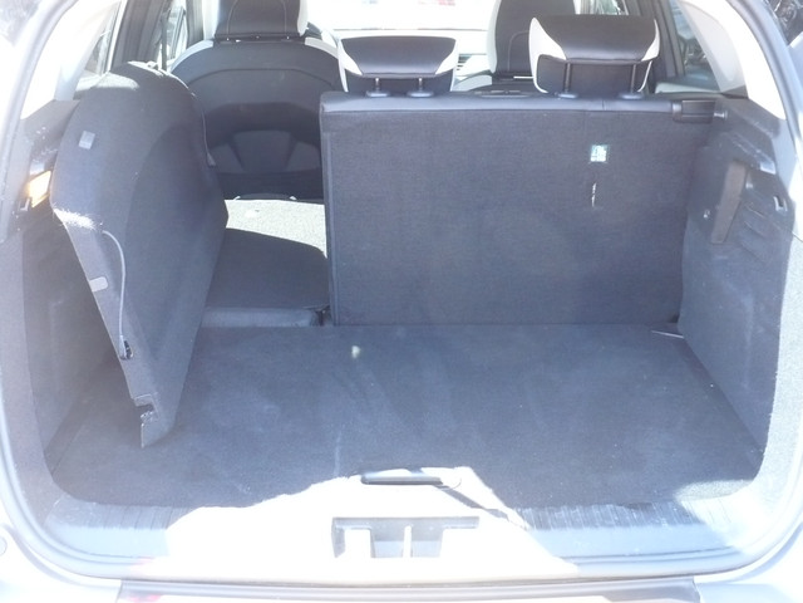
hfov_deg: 43.9
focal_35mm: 43
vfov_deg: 33.6
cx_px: 402
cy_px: 302
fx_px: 997
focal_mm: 6.1
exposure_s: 1/30
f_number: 2.8
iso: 200
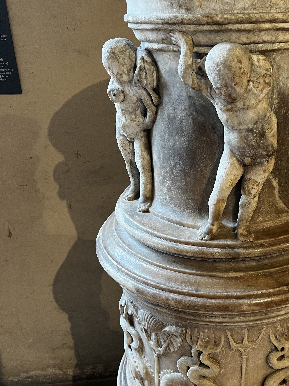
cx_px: 214
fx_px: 434
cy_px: 205
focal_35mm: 39
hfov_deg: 36.0
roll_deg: +0.3
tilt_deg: -24.3
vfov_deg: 47.8
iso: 250
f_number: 1.5
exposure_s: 1/50
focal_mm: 5.7
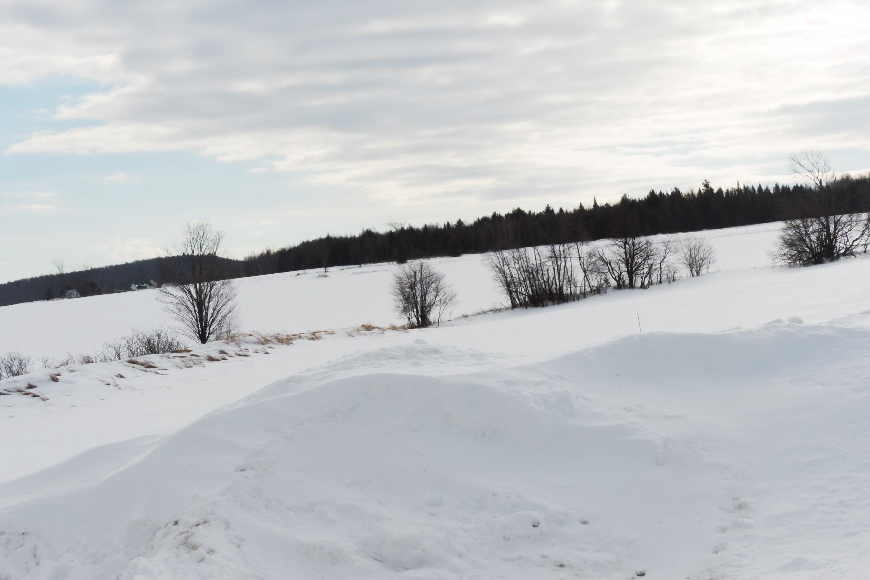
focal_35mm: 58
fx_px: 1402
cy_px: 283
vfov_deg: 23.4
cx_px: 439
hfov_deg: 34.5
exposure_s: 1/1600
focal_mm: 9.8
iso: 80
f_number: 4.6
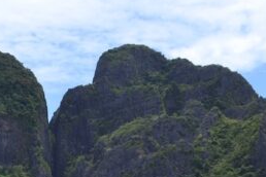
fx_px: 687
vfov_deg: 14.1
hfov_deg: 21.9
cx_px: 110
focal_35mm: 93
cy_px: 227
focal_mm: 20
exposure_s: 1/400
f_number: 11
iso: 400
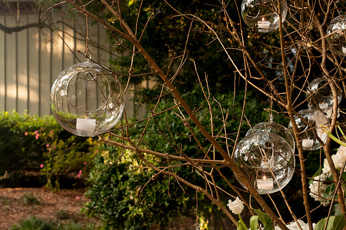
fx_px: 576
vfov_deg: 22.6
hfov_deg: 33.4
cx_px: 173
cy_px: 115
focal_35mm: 60
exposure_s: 1/60
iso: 500
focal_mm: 40
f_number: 7.1
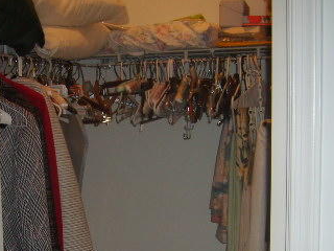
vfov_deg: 20.6
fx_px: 675
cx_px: 106
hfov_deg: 27.6
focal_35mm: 70
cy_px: 224
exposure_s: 1/45
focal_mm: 5.8
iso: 100
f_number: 2.8
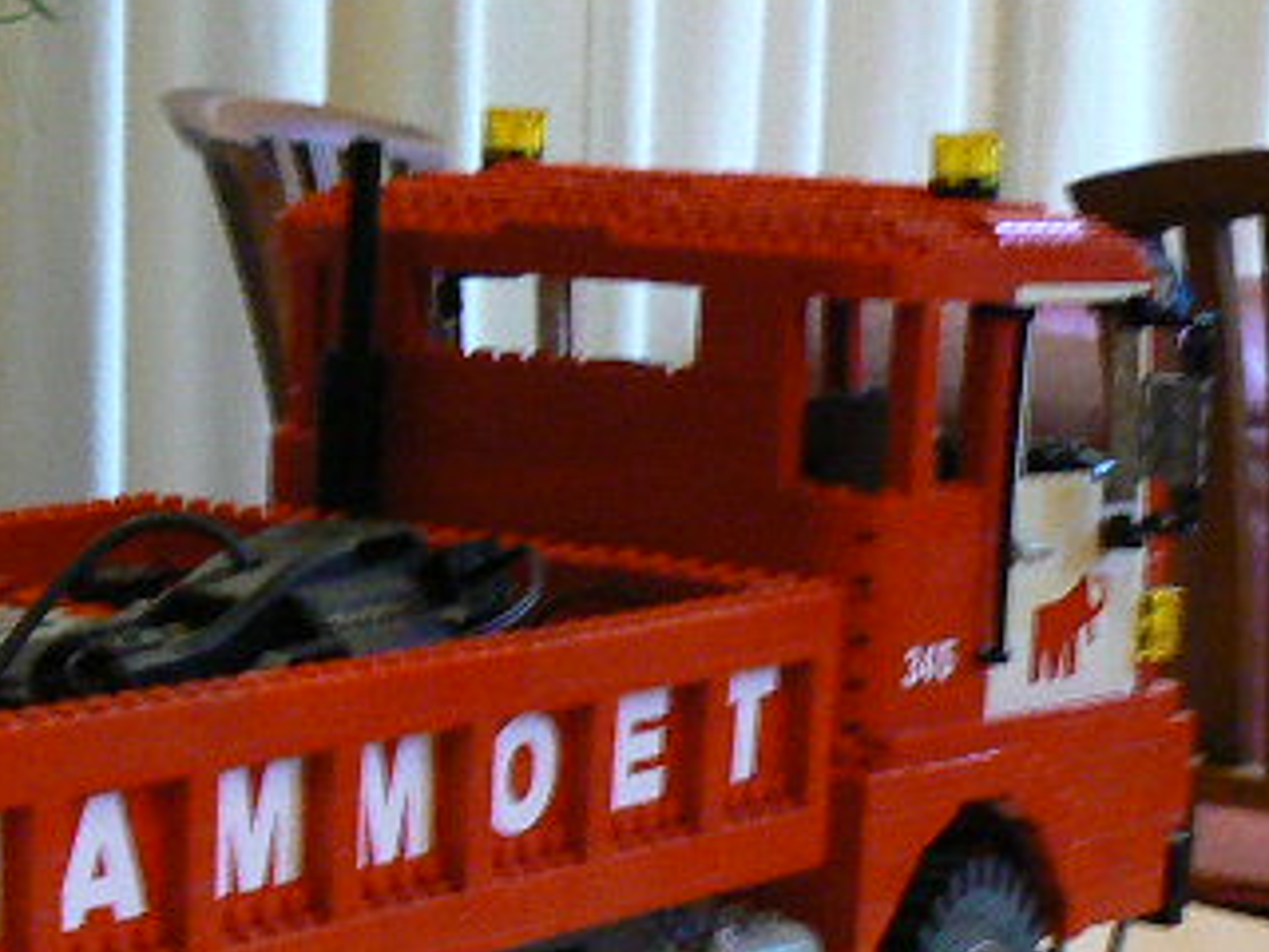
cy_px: 869
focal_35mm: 114
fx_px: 4179
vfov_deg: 12.9
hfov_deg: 17.1
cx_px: 174
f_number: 2.8
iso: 200
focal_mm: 7
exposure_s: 1/13
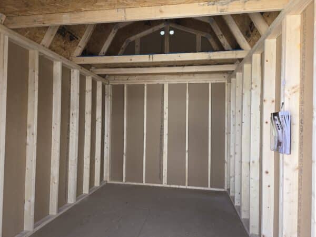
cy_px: 118
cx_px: 158
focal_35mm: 23
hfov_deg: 73.9
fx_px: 210
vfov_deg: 58.9
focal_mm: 5.4
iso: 64
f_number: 1.8
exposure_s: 1/180
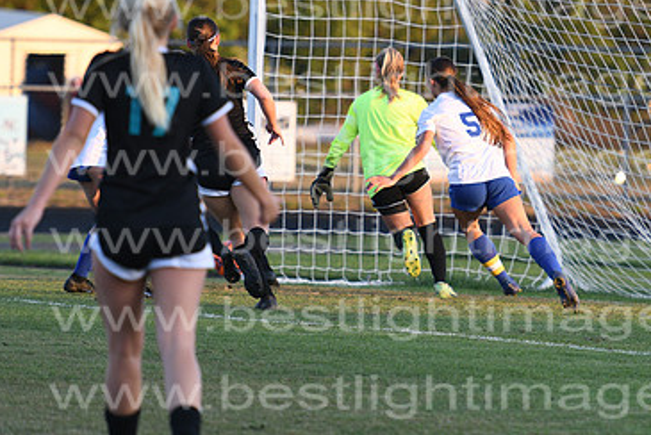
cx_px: 455
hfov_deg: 5.2
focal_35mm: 393
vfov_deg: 3.5
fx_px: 7108
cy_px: 124
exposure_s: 1/800
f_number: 2.8
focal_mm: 165
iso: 320
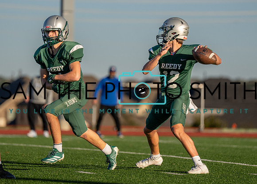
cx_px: 114
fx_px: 2164
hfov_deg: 6.8
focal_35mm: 296
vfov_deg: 4.9
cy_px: 75
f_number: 2.8
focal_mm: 200
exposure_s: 1/6400
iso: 200
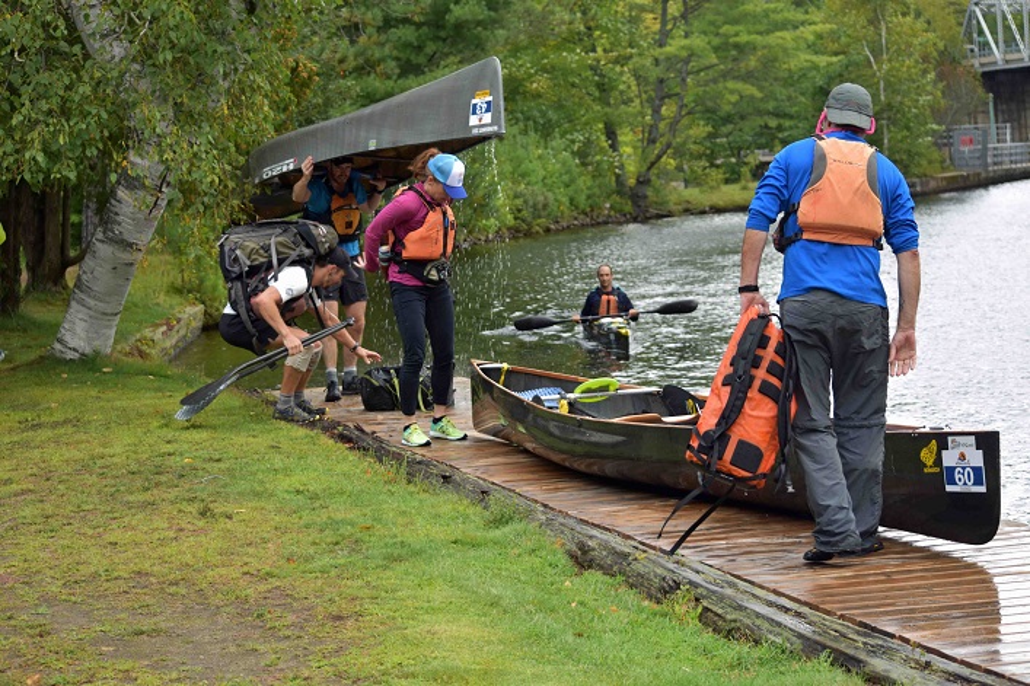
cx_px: 515
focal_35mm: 82
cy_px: 343
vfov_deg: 16.5
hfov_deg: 24.6
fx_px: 2360
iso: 200
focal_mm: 55
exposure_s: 1/160
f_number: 4.5
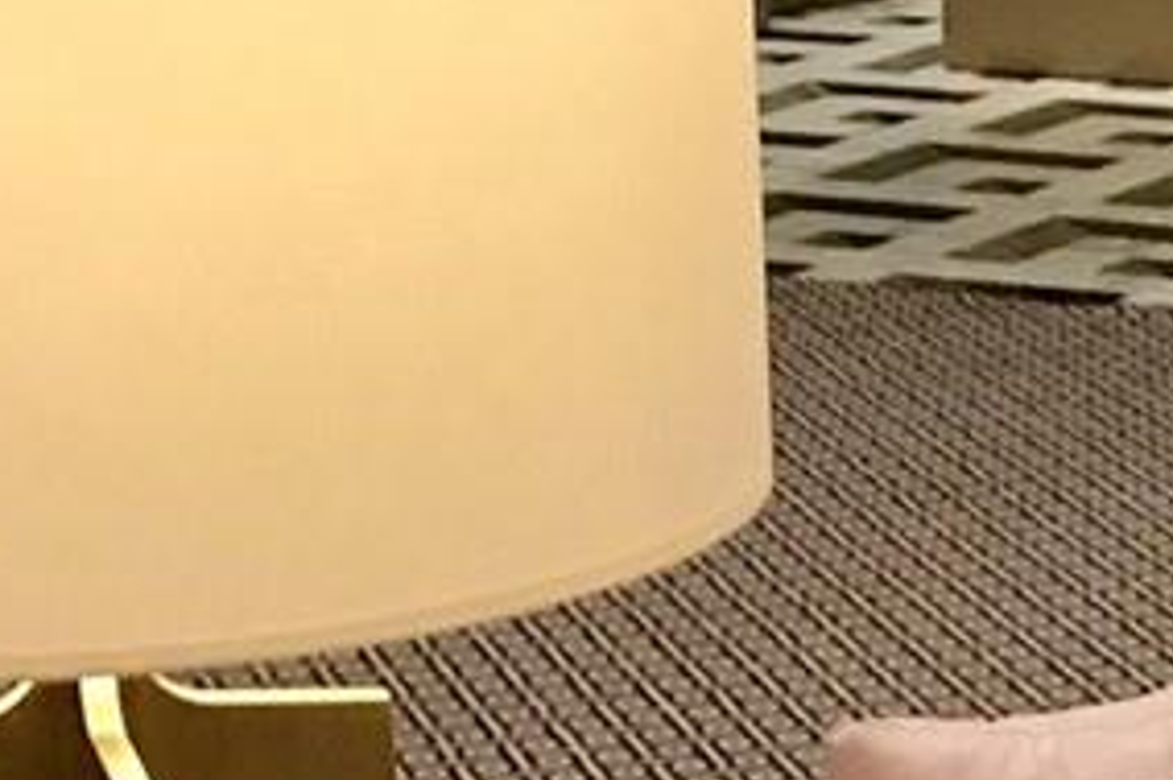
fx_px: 5340
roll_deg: +0.6
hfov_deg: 12.5
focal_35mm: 164
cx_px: 871
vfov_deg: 8.0
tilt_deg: +1.2
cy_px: -780
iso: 50
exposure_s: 1/15
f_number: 1.8
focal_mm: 3.99
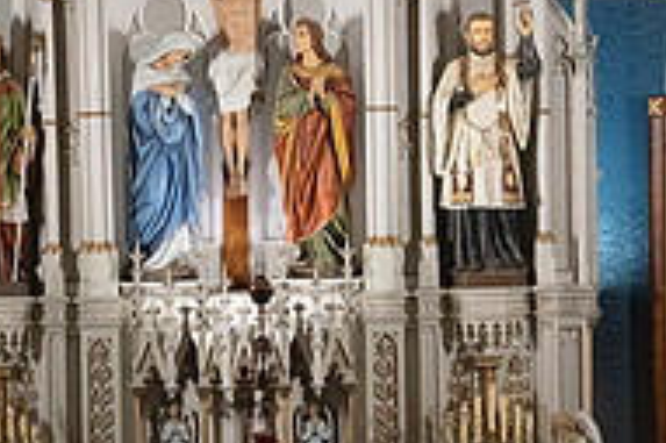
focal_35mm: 219
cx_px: 209
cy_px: 375
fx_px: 4048
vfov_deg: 6.3
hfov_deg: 9.4
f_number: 11
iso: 4000
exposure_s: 1/100
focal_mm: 72
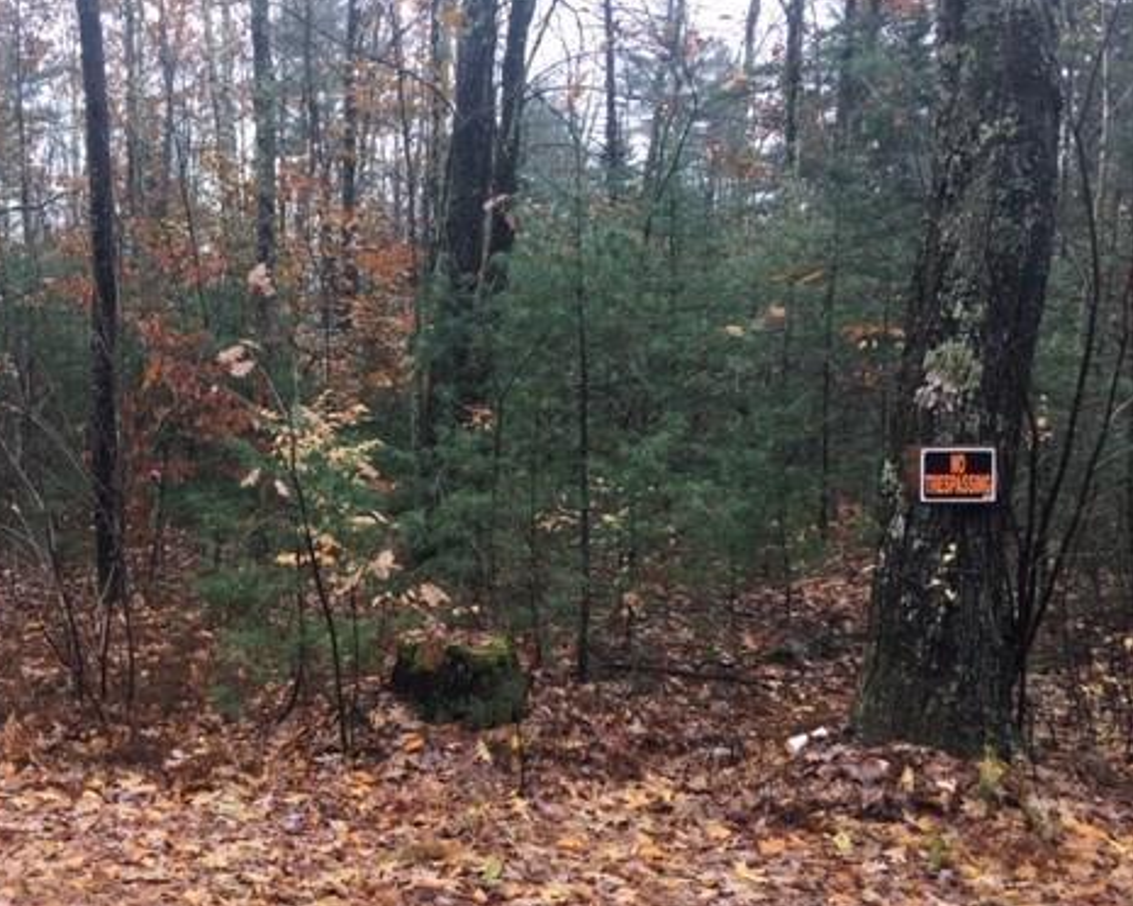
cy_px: 490
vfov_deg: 38.2
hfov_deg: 45.9
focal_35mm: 39
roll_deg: -0.8
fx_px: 1308
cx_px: 356
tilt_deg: -2.4
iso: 40
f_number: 2.2
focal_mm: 4.15
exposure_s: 1/120
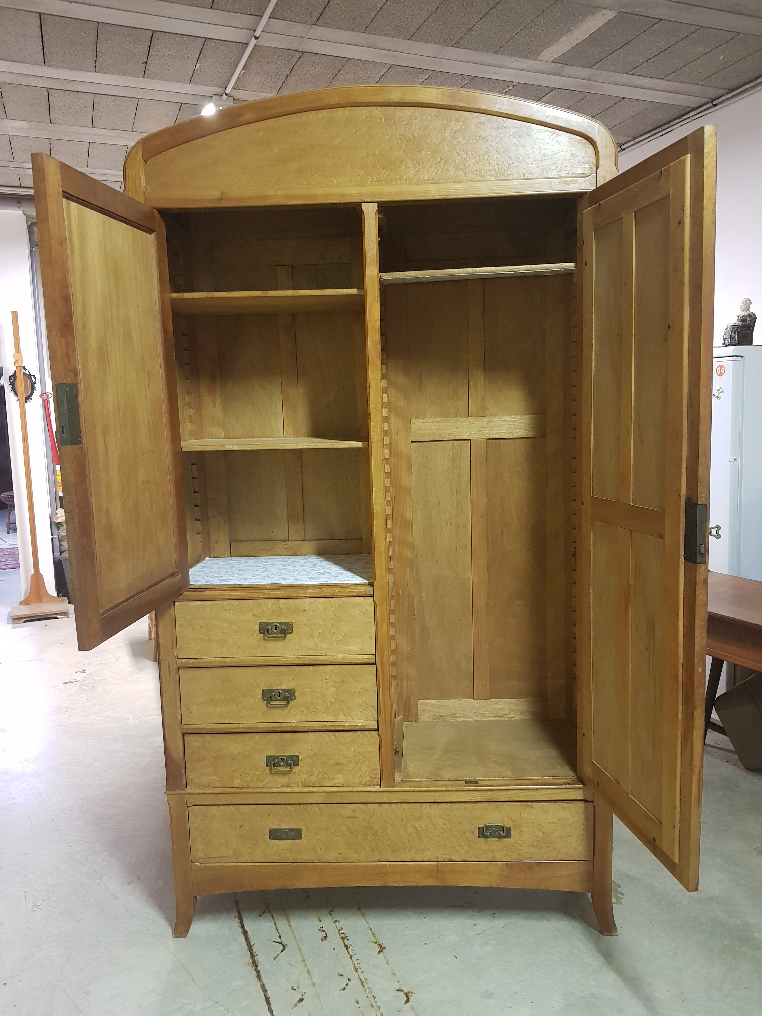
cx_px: 381
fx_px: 763
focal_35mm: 26
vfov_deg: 67.3
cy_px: 508
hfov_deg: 53.1
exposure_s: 1/20
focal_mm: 4.3
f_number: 1.7
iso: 250
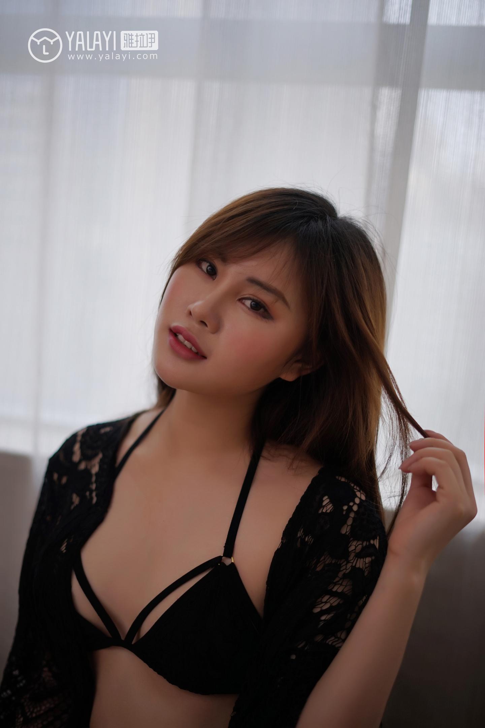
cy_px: 364
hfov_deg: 27.0
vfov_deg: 39.6
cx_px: 242
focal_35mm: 50
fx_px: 1010
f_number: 1.8
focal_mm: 50
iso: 250
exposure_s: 1/800
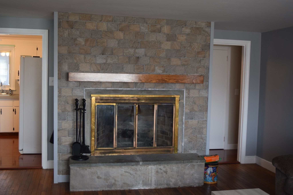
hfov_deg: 45.0
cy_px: 98
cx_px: 146
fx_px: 354
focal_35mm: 44
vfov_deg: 30.8
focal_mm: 29
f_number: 4.2
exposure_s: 1/60
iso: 800
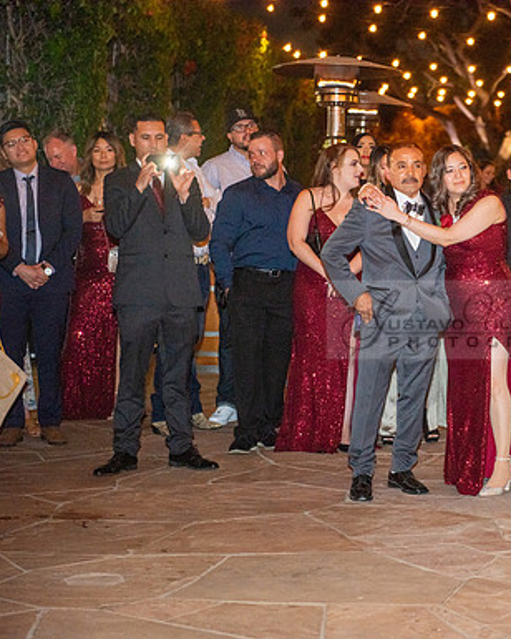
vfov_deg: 19.4
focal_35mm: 99
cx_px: 471
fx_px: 1872
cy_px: 320
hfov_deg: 15.3
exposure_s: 1/125
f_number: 2.8
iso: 1250
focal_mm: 70
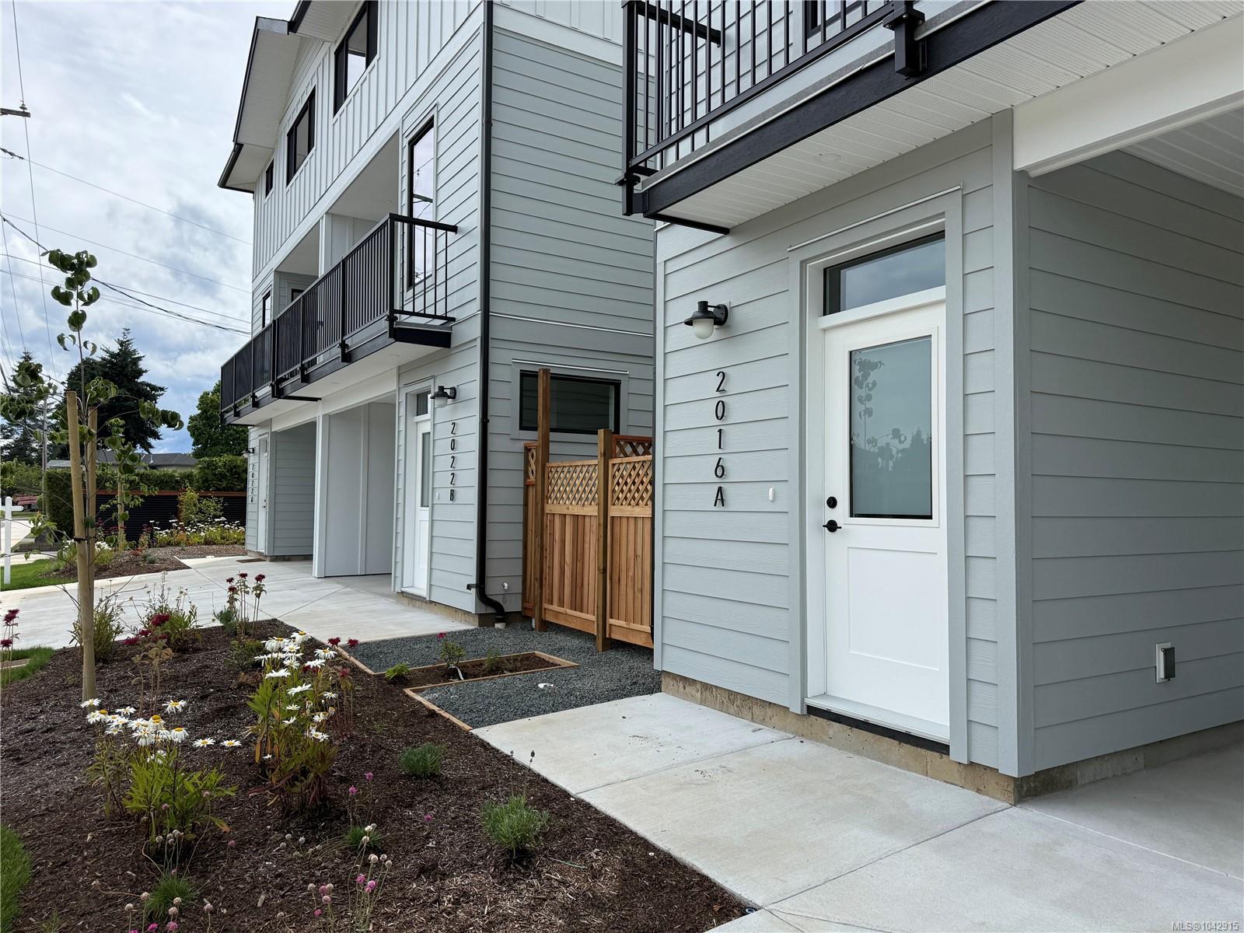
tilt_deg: +2.5
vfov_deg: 56.8
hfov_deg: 71.6
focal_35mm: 24
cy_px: 466
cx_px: 622
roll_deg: -0.4
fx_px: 862
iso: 100
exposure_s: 1/5319
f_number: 1.78
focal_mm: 6.76
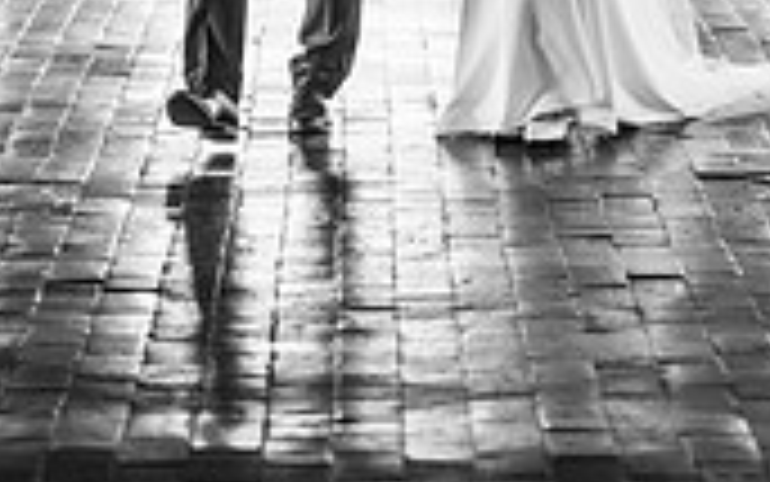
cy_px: -450
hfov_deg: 9.2
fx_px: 4786
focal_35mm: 228
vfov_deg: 5.6
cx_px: 493
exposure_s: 1/200
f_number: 2
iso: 450
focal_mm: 85
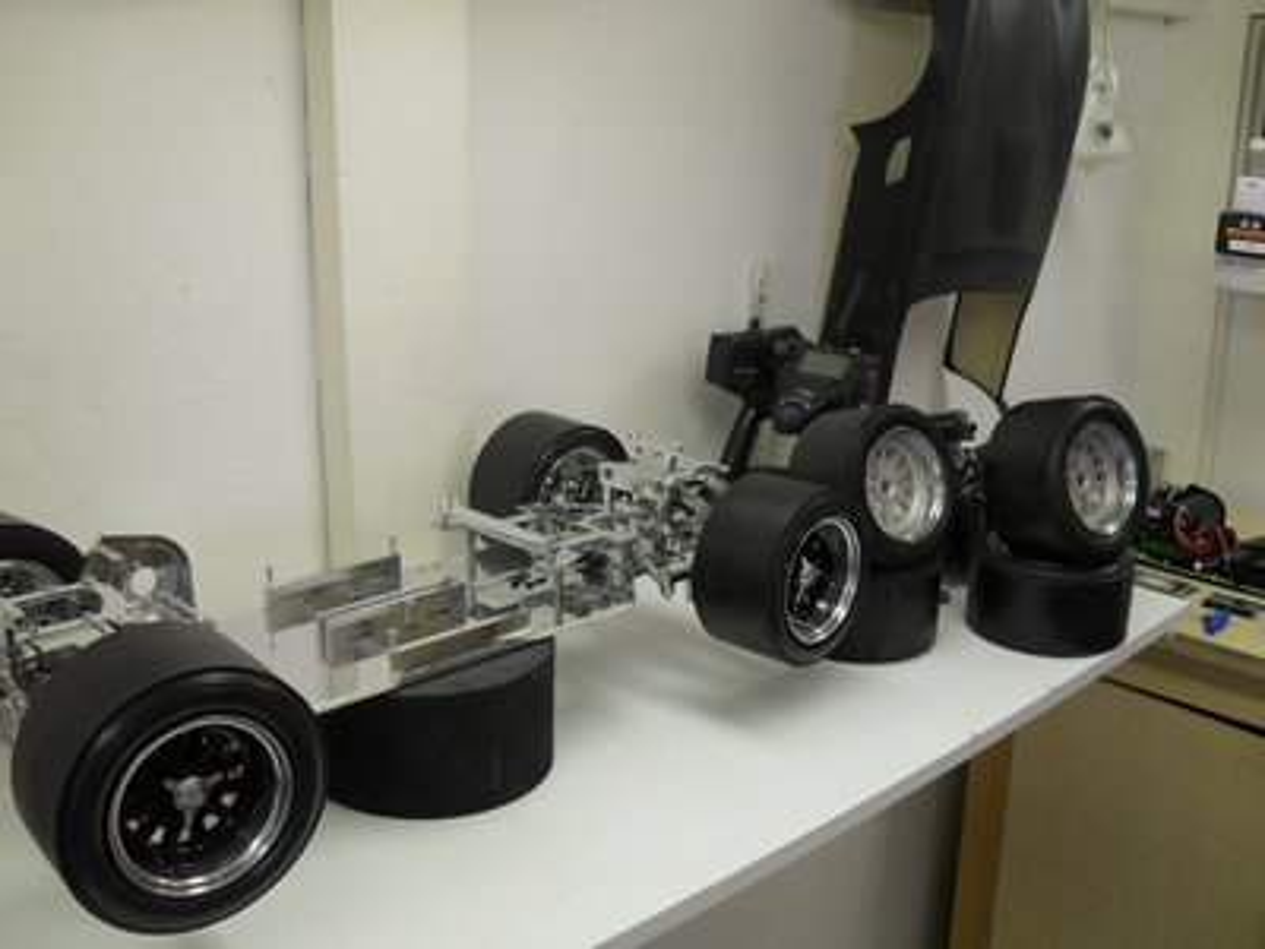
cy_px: 474
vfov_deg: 40.7
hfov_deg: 52.6
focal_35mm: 35
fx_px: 1279
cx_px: 632
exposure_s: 1/45
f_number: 2.8
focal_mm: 6.2
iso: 100
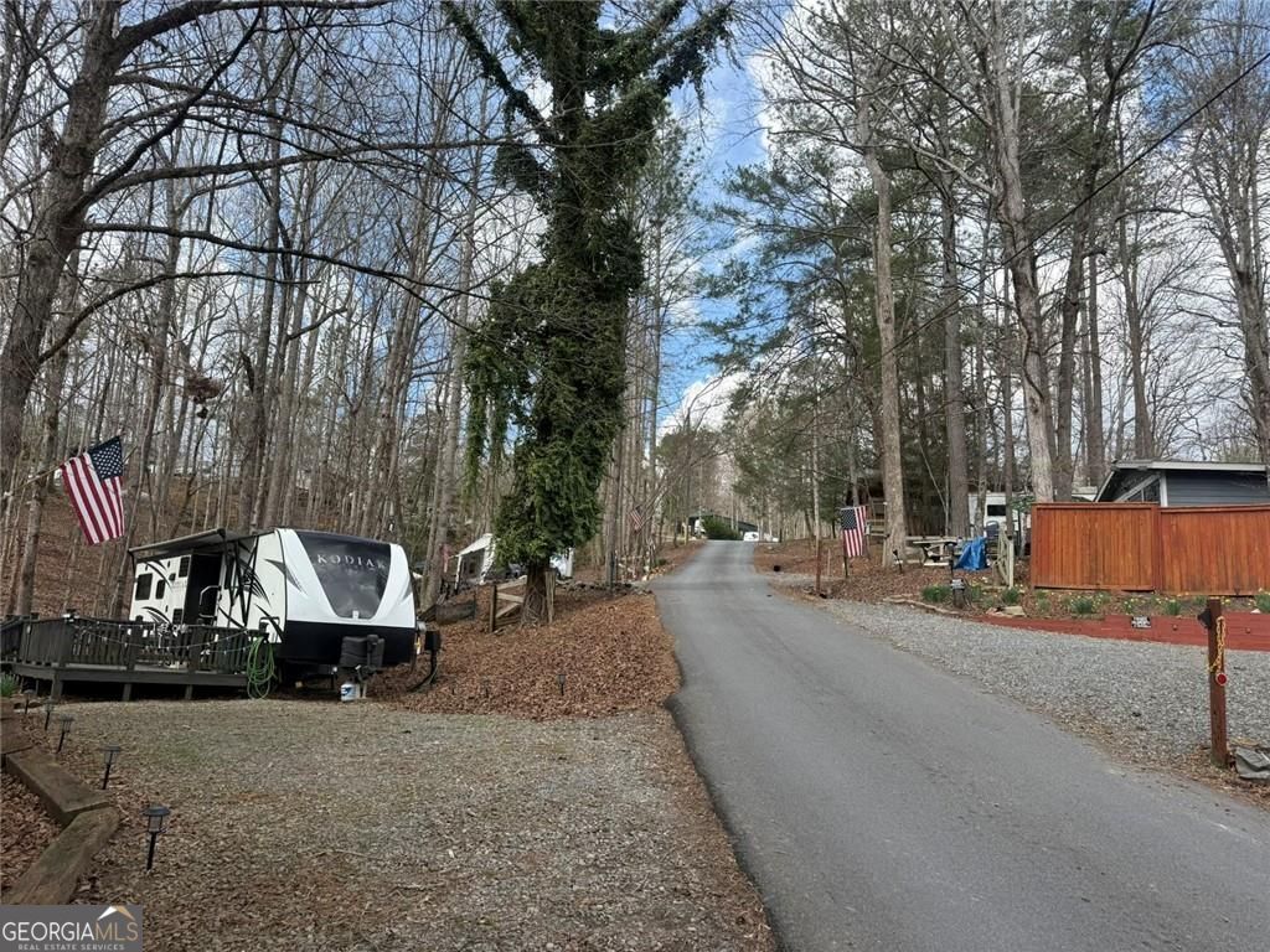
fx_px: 881
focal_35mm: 24
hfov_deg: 71.6
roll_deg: -3.5
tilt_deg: +13.2
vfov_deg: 56.8
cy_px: 476
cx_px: 635
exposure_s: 1/1553
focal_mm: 6.76
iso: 100
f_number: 1.78
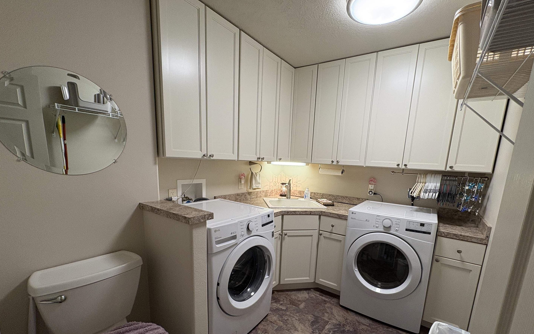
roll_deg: -2.4
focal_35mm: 16
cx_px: 283
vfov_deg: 70.4
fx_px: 233
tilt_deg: -10.1
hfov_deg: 97.7
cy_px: 204
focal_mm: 2.22
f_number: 2.2
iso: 160
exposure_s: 1/60
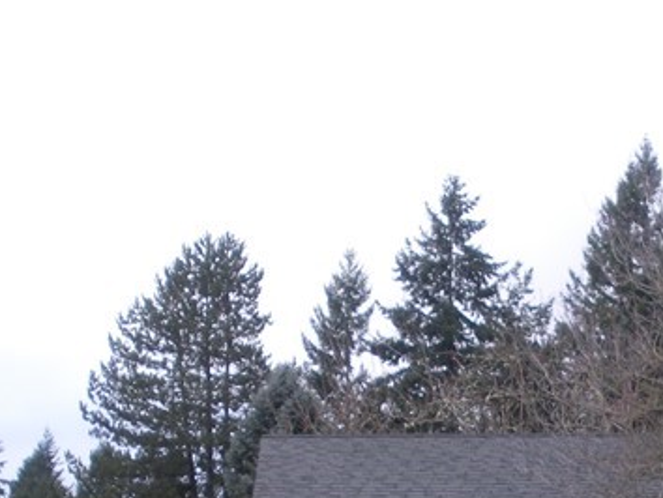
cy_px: 640
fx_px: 1993
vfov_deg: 13.7
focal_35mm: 104
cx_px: 584
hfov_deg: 18.6
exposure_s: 1/56.8
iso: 64
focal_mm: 6.3
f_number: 3.5
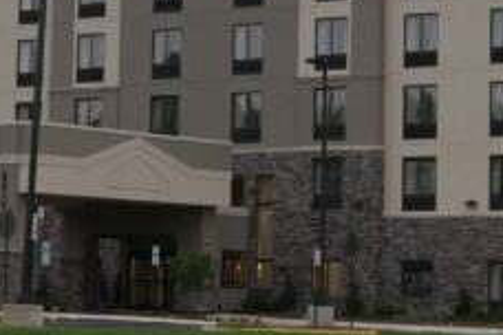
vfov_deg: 8.3
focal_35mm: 165
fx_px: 2305
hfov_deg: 12.5
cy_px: 4
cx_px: 240
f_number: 4.5
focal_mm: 32
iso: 200
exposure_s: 1/60
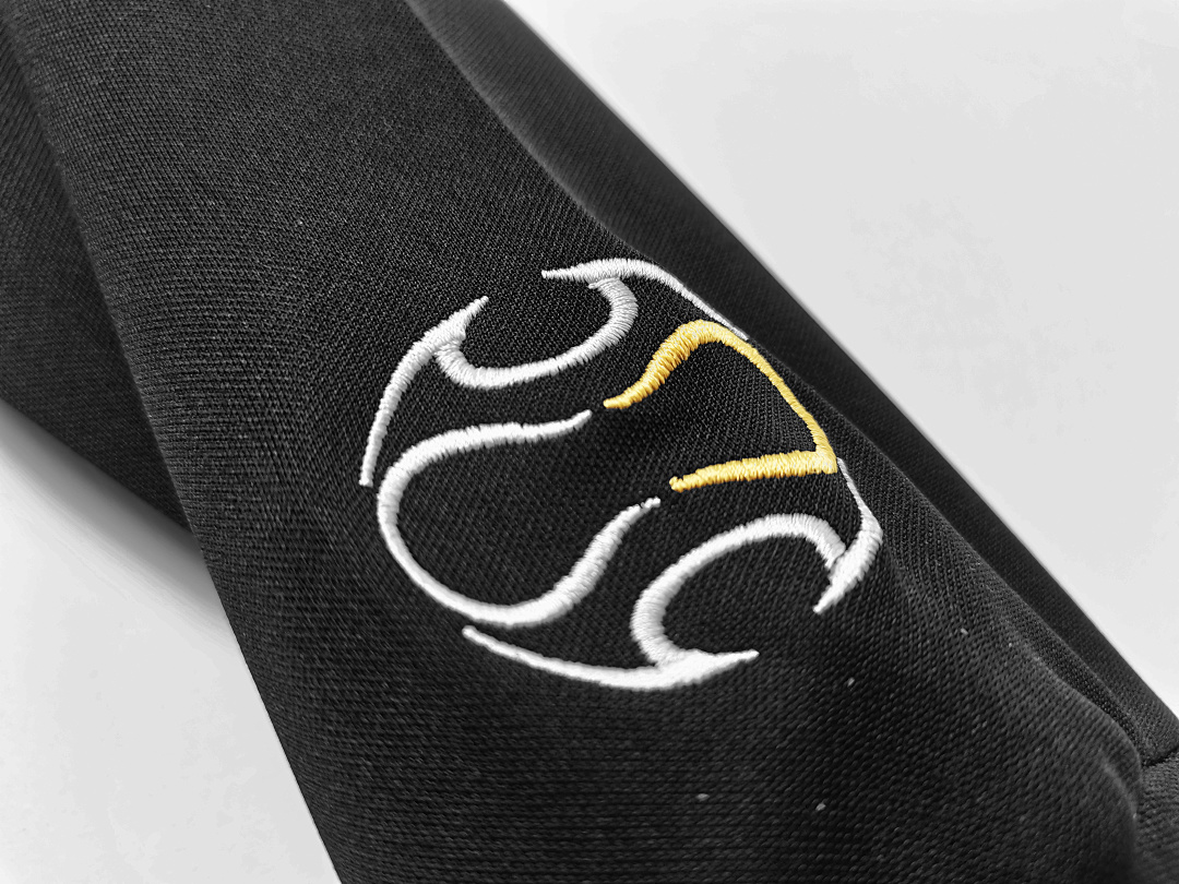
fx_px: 886
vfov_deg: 53.1
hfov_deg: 67.3
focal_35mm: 26
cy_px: 442
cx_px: 590
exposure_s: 1/100
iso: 125
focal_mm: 5.58
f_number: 1.8
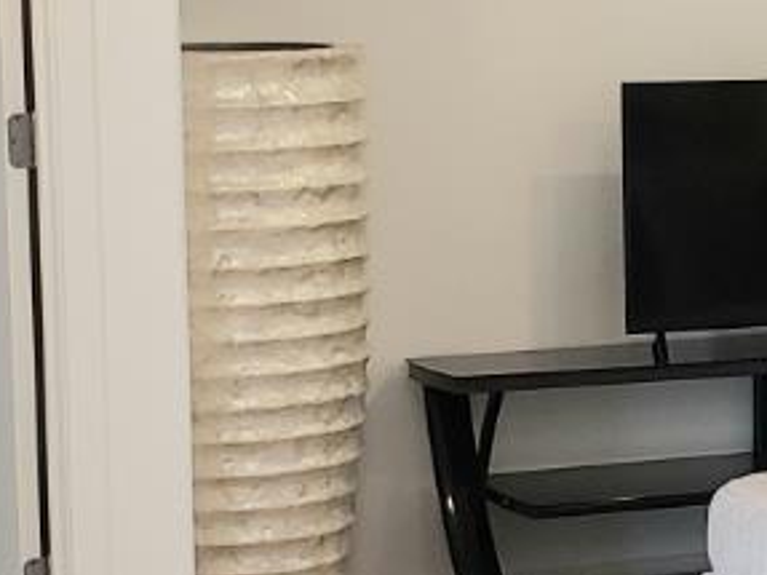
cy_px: 215
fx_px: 3012
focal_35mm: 136
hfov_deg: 14.0
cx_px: 981
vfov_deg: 10.9
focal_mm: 4.3
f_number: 2.4
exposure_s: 1/60
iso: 200
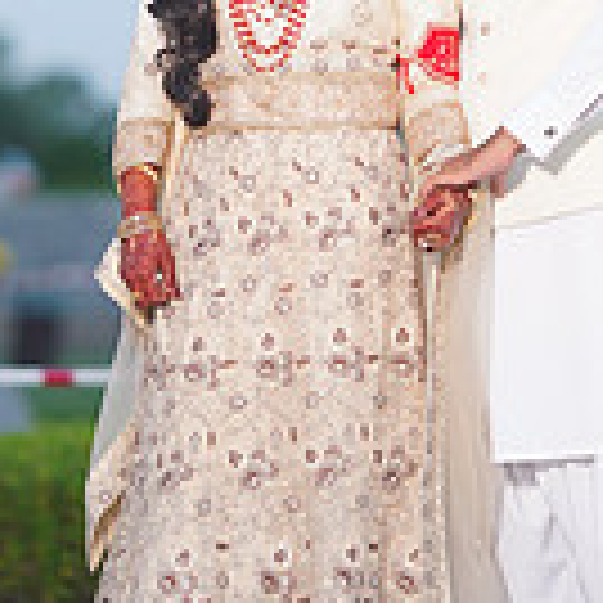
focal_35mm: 313
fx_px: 6169
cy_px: -243
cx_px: 385
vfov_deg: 5.6
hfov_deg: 5.6
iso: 400
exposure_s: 1/400
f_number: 1.4
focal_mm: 85
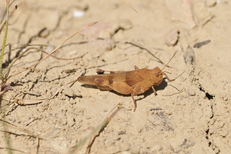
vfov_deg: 8.7
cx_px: 116
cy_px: 77
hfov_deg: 13.1
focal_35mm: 158
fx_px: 1009
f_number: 13
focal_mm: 105
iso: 400
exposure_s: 1/800
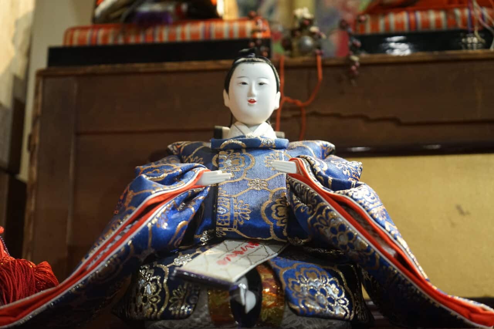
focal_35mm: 48
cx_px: 247
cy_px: 164
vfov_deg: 28.1
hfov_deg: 41.1
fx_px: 659
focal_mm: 48
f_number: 4.5
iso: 4000
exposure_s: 1/100
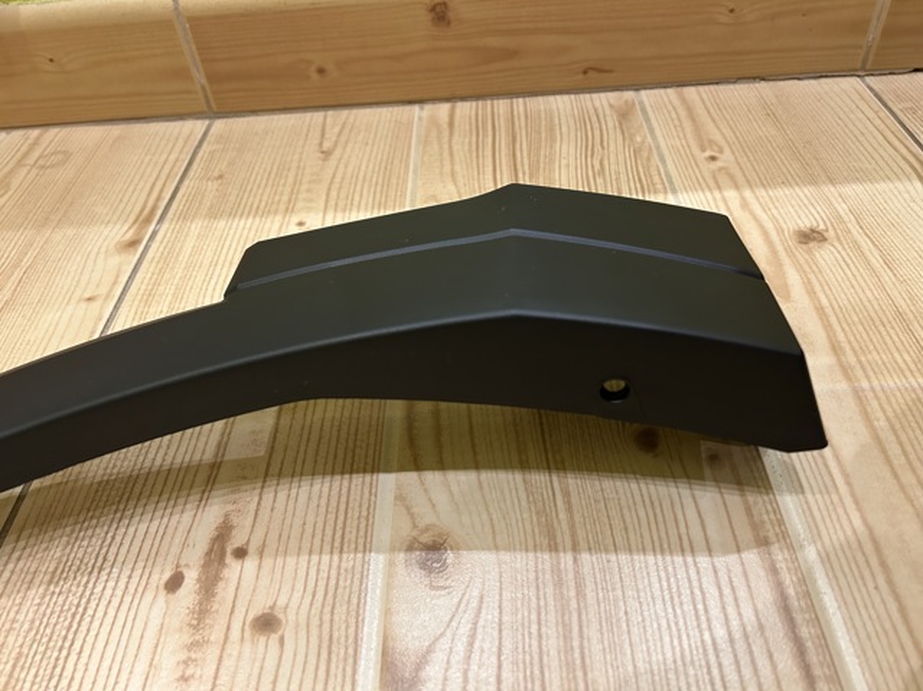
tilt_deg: -45.8
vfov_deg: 53.0
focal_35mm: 26
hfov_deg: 67.3
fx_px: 693
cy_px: 346
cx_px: 462
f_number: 1.5
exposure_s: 1/50
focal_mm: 5.7
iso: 320
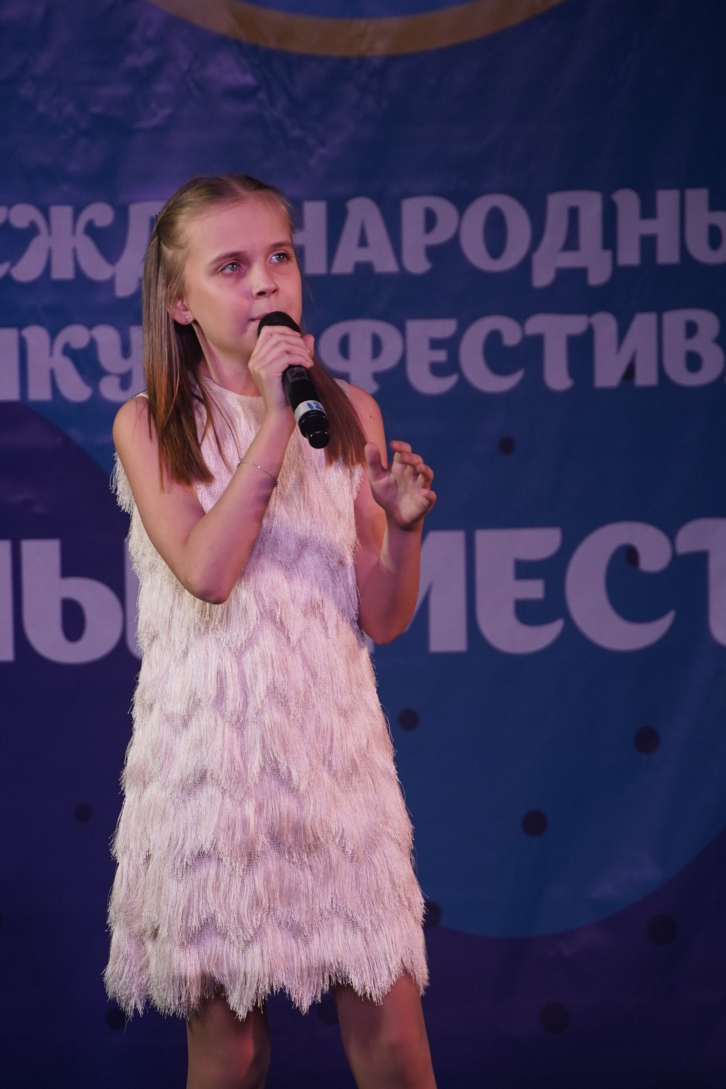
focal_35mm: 359
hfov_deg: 3.8
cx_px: 279
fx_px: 10862
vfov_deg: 5.7
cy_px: 656
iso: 1600
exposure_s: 1/250
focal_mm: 209
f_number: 5.6
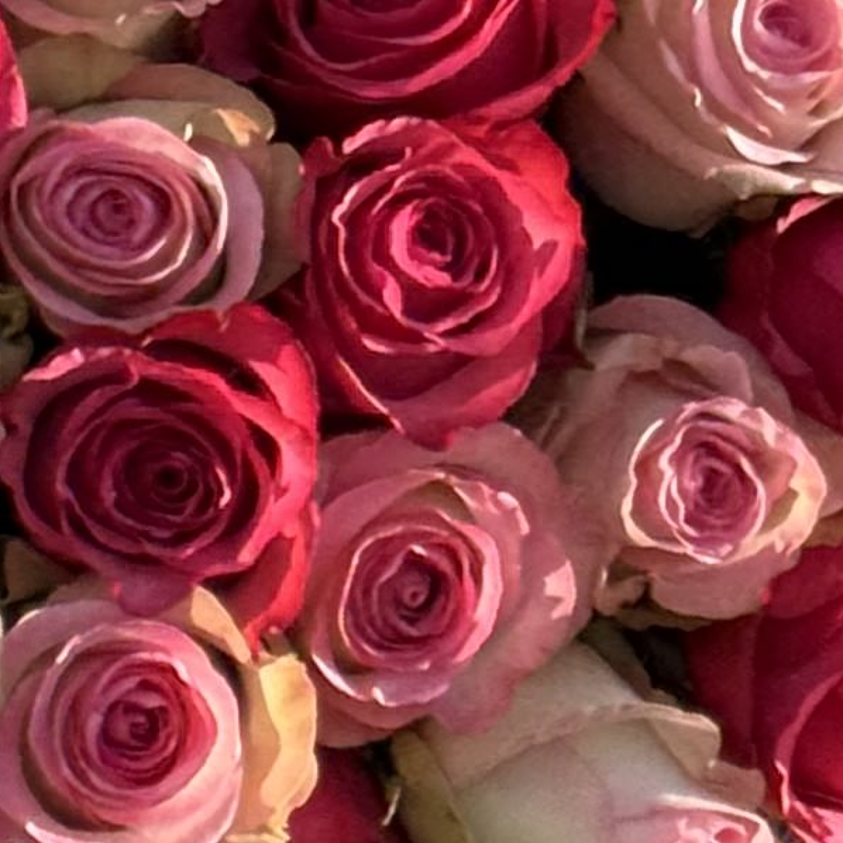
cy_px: 293
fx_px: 7880
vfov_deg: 6.1
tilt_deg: -3.3
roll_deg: -25.5
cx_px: 35
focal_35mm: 286
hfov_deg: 6.1
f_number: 1.78
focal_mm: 6.76
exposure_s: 1/2577
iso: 80
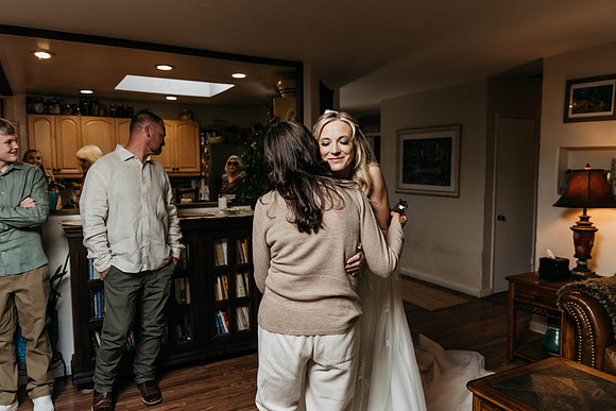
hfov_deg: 65.5
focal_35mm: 28
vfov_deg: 46.4
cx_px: 308
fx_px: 479
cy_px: 206
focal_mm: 28
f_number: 2.8
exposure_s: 1/400
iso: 1000
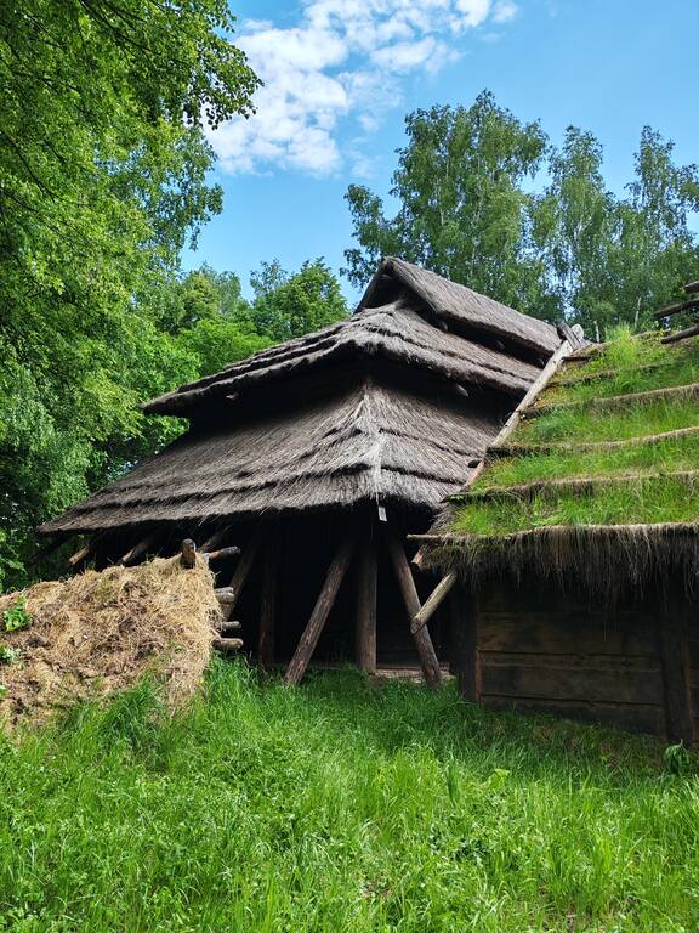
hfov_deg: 41.8
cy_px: 466
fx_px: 915
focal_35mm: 34
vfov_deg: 54.0
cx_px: 350
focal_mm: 6.12
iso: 50
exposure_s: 1/390
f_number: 1.9
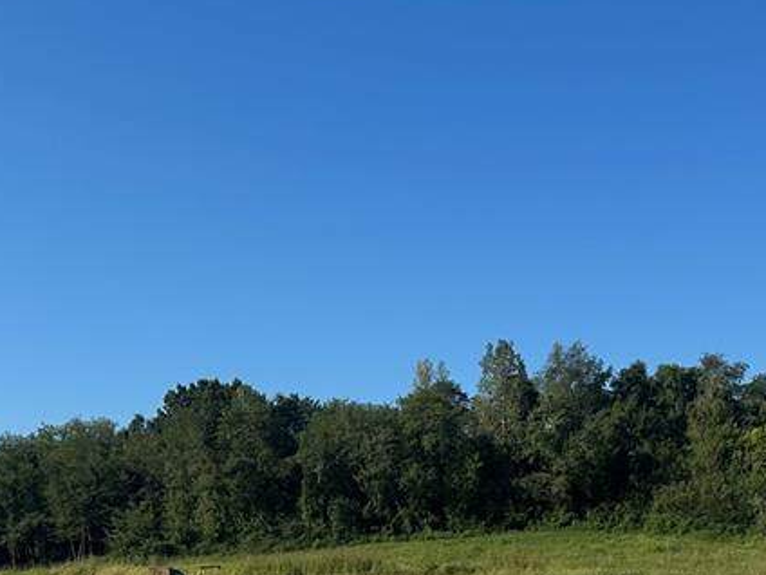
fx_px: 1283
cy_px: 584
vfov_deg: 24.0
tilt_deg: +1.0
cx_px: 452
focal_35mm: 58
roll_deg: +3.1
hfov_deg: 33.1
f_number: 1.78
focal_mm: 6.86
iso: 80
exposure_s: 1/5848
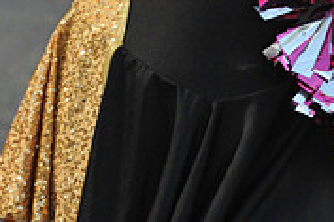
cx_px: 198
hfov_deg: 6.0
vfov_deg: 3.9
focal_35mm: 343
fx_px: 3182
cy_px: -282
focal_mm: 105
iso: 2500
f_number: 6.3
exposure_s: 1/125
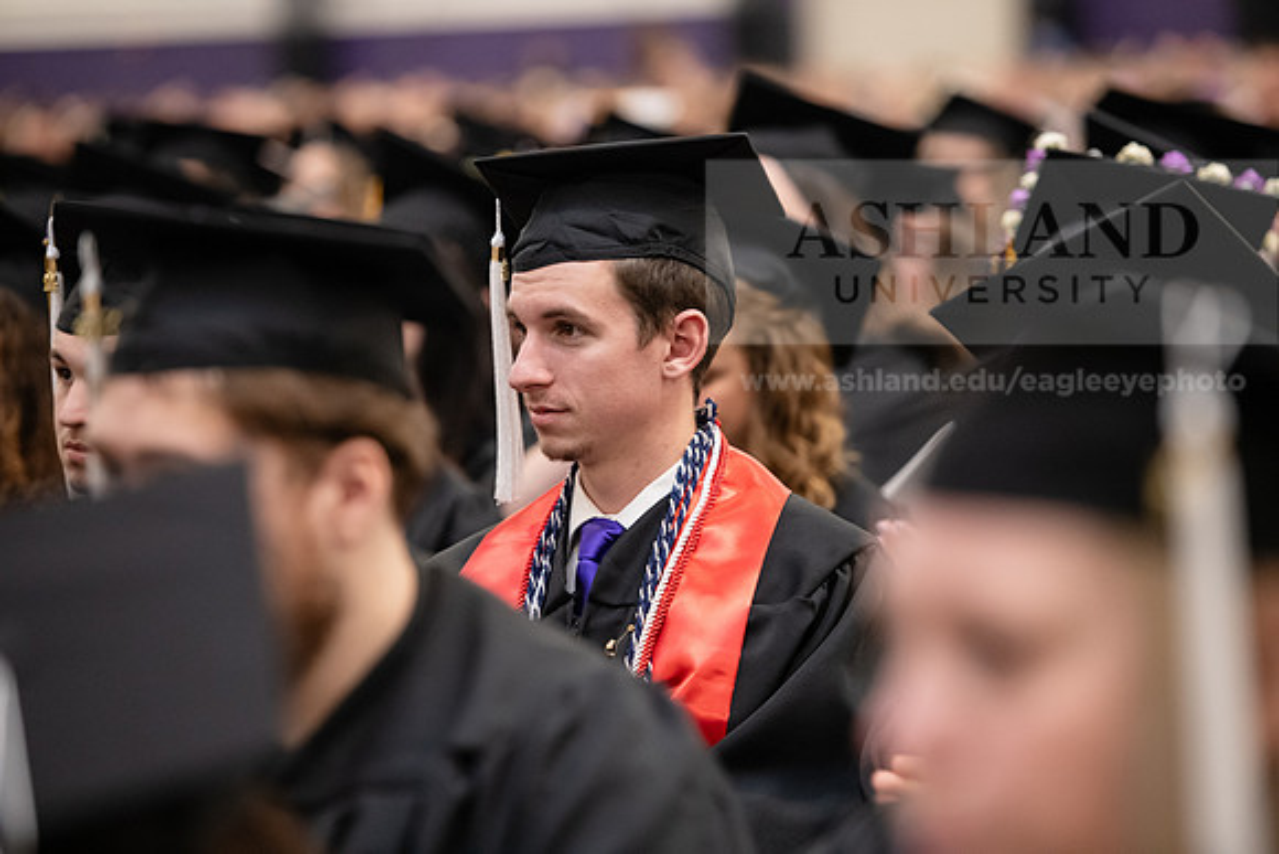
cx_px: 640
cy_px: 427
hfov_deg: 12.8
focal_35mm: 160
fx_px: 5686
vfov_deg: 8.6
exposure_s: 1/200
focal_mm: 160
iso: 3200
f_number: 3.2
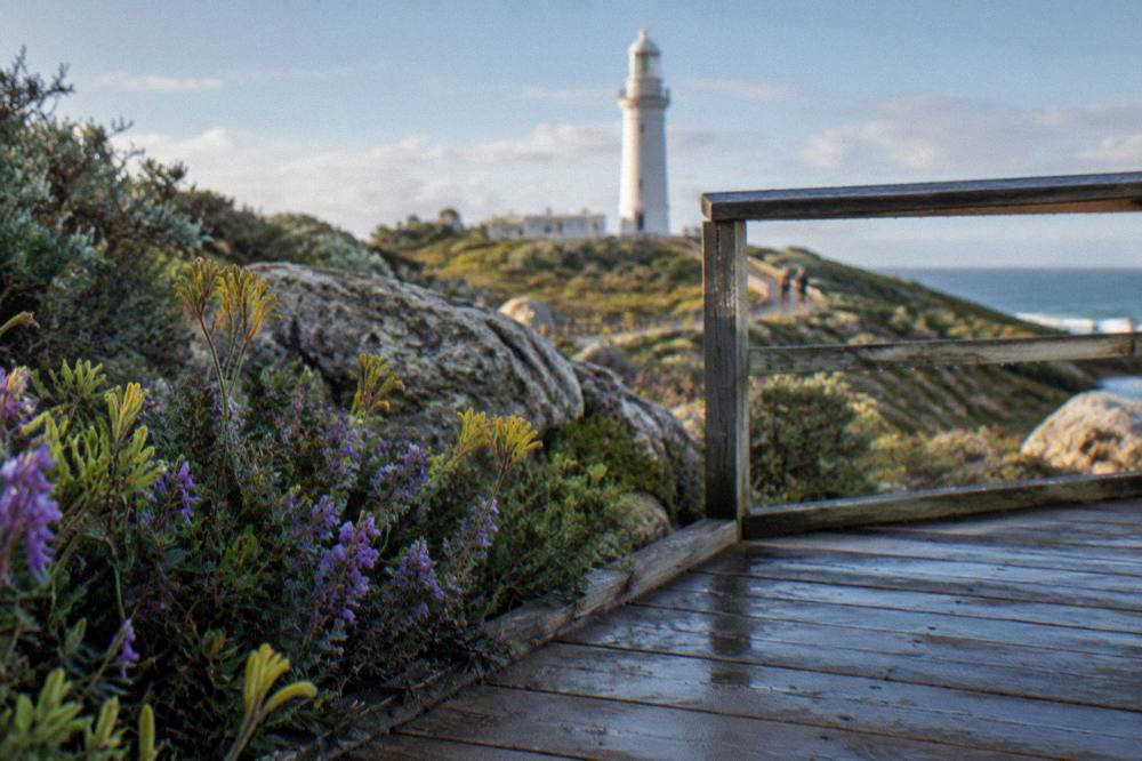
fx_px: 1490
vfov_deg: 28.6
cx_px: 571
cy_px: 380
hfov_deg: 41.9
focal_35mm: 47
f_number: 8
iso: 320
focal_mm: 47
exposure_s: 1/320
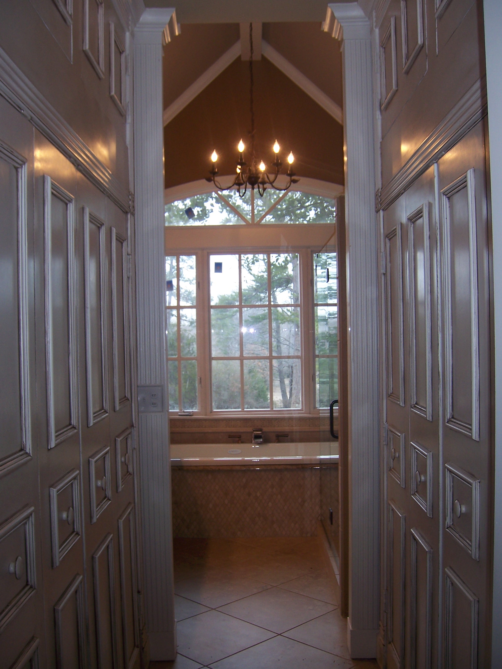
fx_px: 696
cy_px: 334
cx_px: 251
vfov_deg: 51.4
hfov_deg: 39.7
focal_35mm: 36
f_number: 2.8
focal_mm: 6.2
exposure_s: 1/60
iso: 80
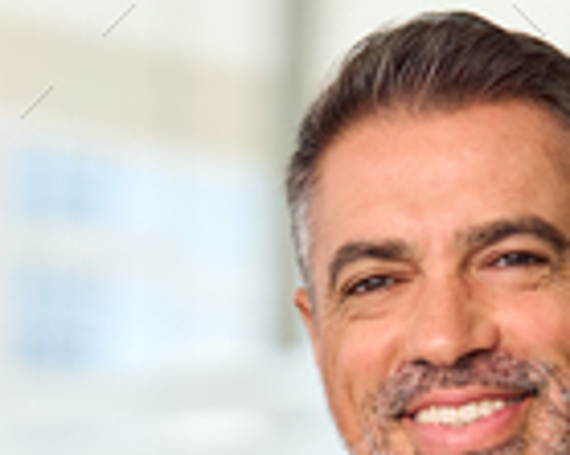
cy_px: 617
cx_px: 303
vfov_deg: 7.7
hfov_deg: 9.7
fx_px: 3355
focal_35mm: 199
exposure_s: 1/4000
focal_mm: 50
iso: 800
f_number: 1.2
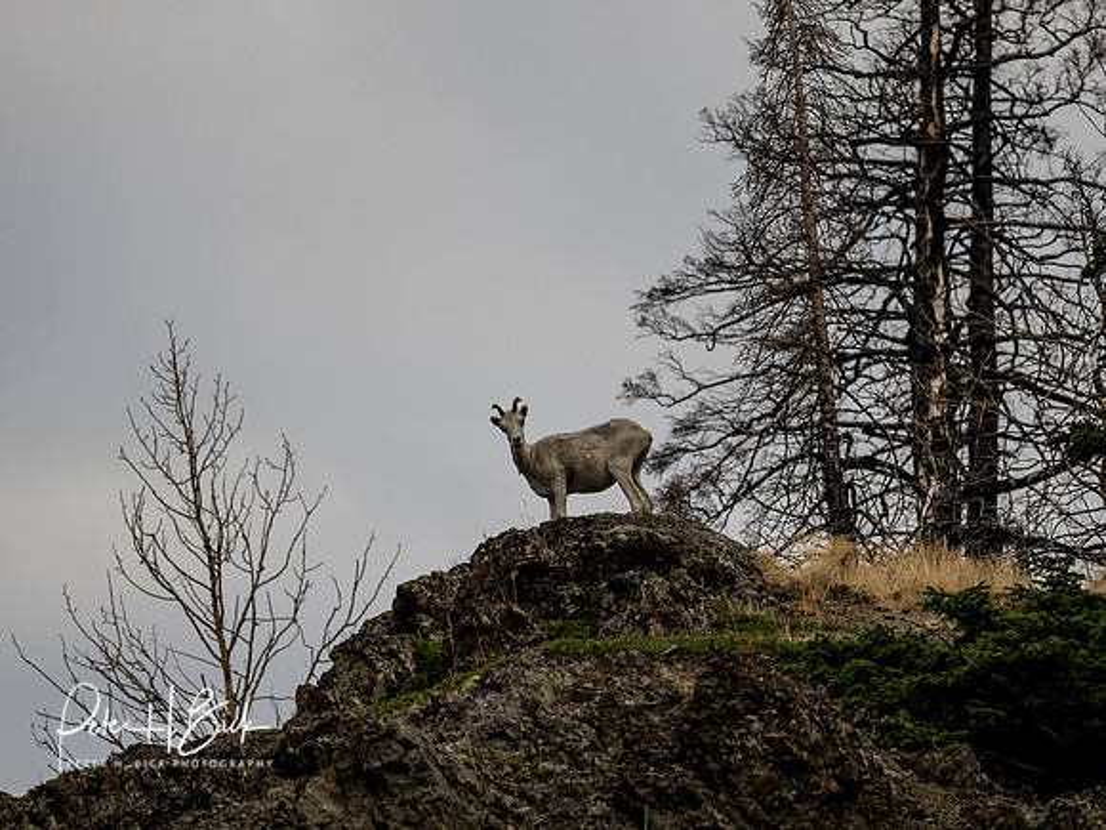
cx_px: 553
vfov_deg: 2.5
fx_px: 19202
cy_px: 415
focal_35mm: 601
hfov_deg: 3.3
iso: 1000
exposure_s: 1/2000
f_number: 4
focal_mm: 300
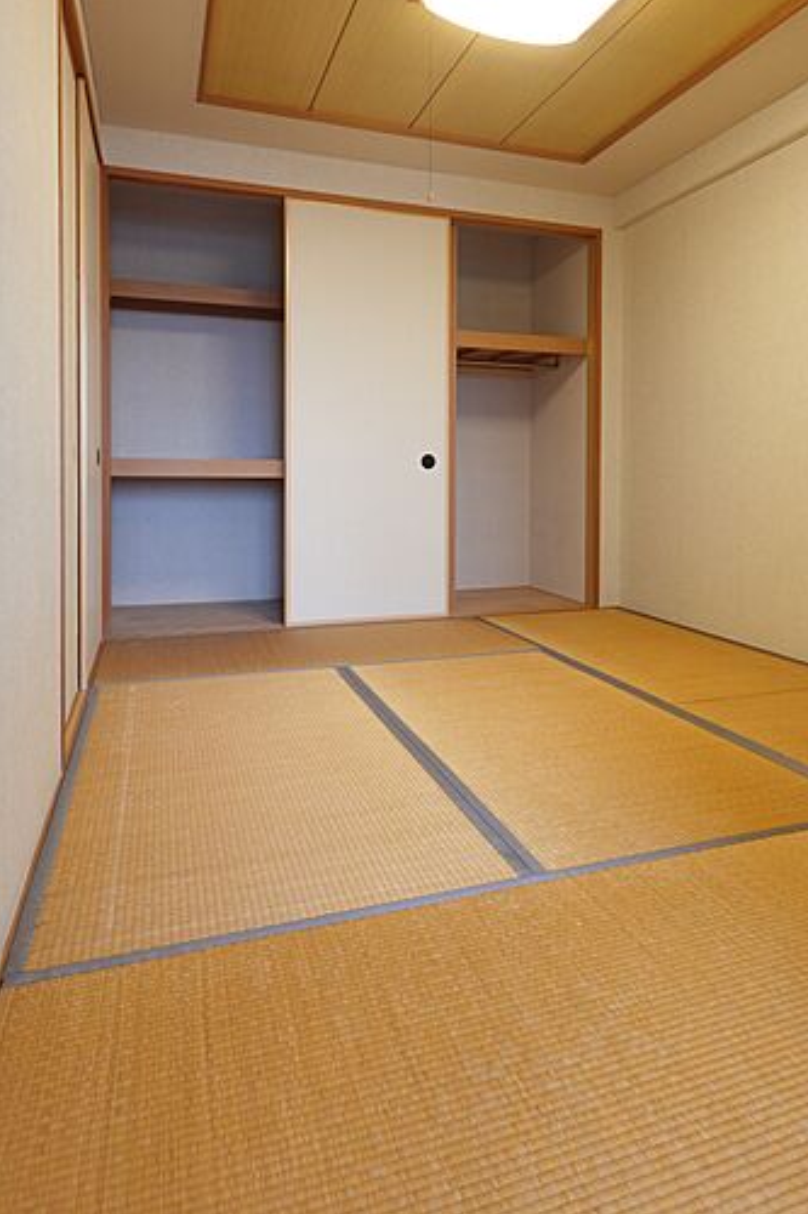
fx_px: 808
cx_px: 480
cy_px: 488
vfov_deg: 73.0
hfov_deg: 52.8
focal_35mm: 24
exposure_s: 1/80
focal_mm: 7.6
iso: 320
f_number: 2
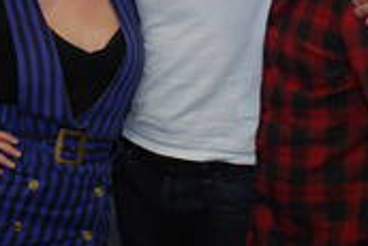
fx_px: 972
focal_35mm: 95
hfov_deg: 21.1
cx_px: 62
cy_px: 1
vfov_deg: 14.2
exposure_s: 1/60
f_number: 7.1
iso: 800
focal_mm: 26
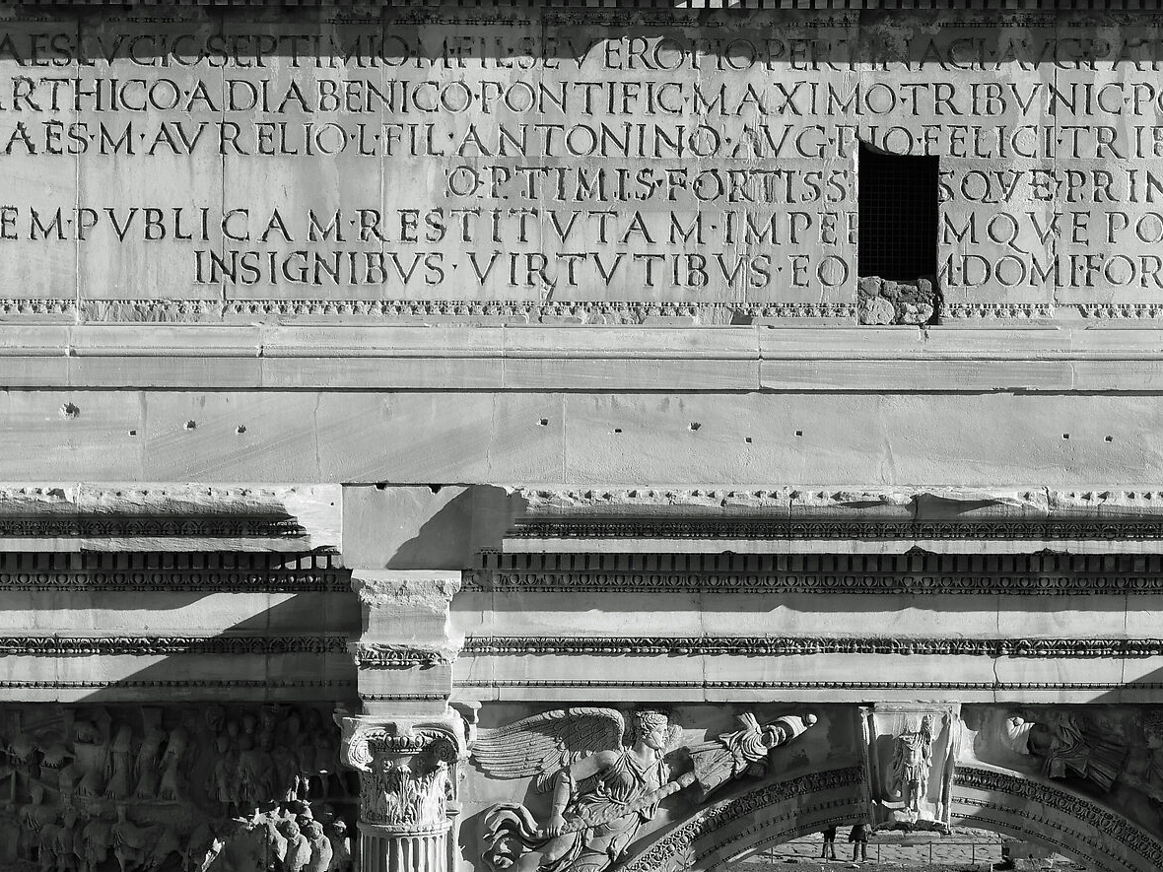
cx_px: 846
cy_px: 416
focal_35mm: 183
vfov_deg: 8.1
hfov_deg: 10.8
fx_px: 6148
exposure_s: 1/1300
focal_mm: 45
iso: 200
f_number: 5.6
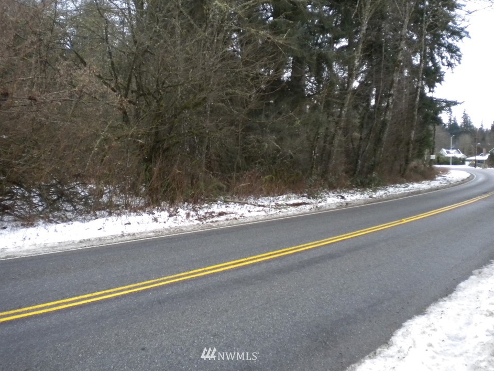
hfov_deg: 48.9
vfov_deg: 37.7
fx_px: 542
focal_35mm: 38
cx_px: 230
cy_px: 172
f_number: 3.1
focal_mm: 6.3
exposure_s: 1/232
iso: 400
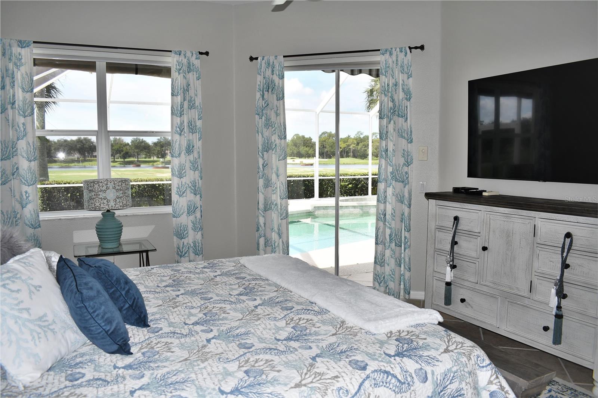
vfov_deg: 47.9
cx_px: 299
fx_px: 448
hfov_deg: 67.4
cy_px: 199
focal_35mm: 27
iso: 100
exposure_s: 1/250
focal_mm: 18
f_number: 4.5
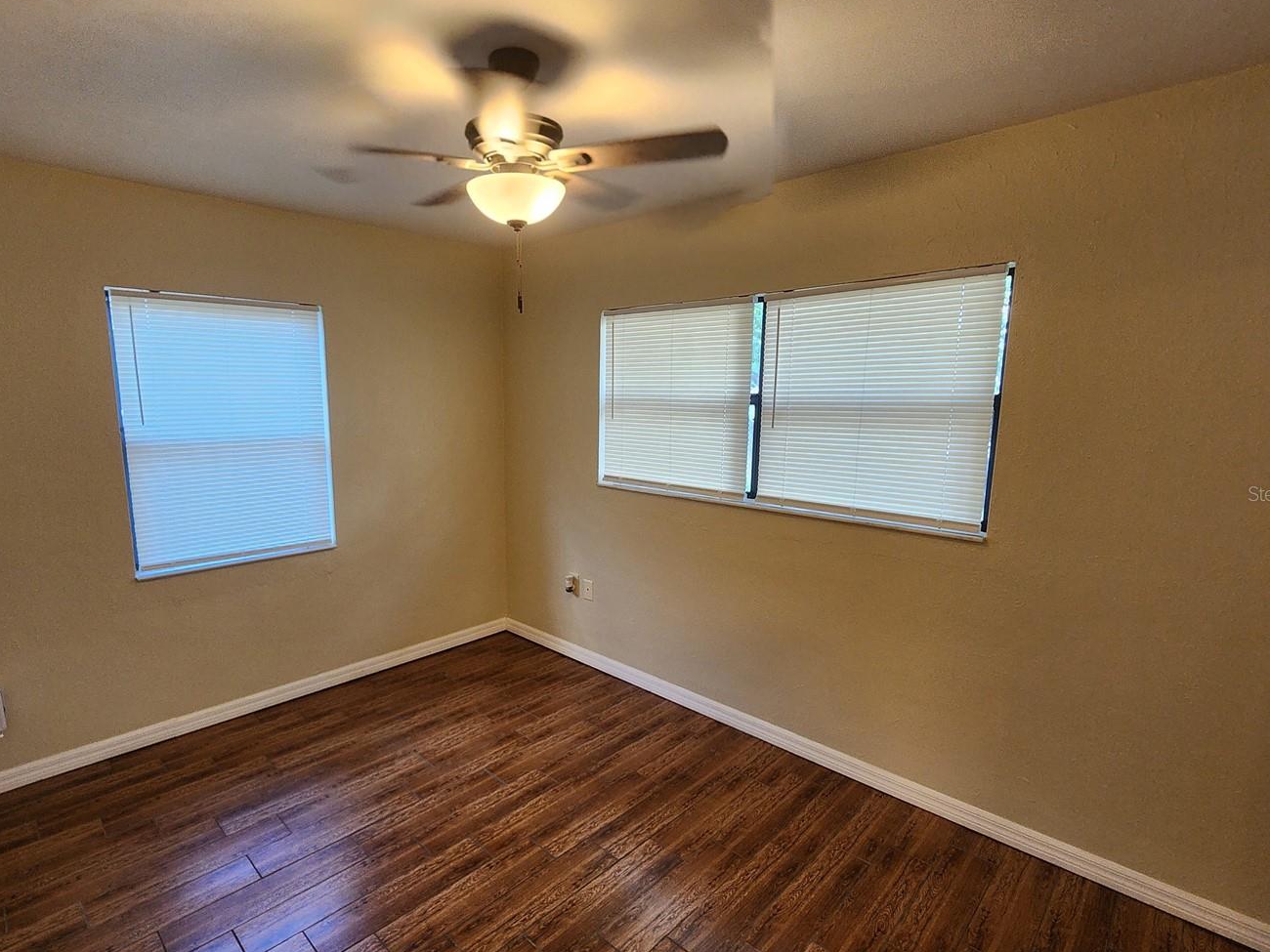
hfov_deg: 94.1
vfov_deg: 78.1
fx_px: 587
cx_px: 559
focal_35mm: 16
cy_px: 493
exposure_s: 1/60
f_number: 2.2
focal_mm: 2.2
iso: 160
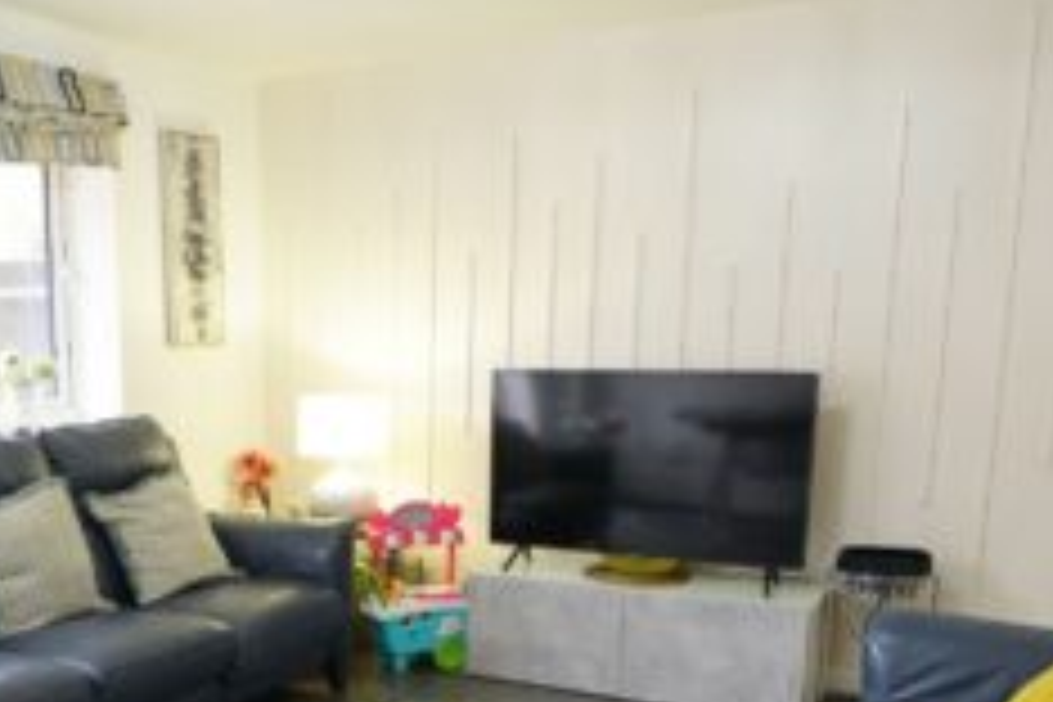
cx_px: 324
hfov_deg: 46.4
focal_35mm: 41
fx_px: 1199
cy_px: 594
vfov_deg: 31.5
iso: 400
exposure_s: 1/25
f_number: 4
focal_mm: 16
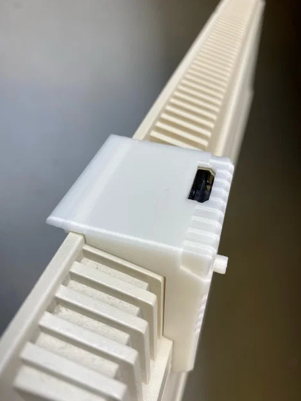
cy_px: 200
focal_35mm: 26
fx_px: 301
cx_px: 150
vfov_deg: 67.3
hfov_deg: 53.1
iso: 50
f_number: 1.8
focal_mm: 4.25
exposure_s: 1/100
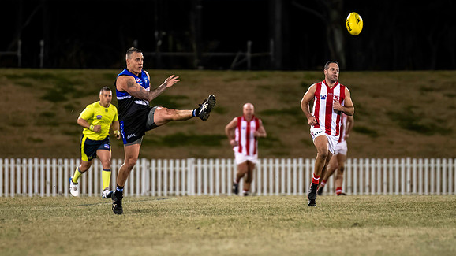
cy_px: 180
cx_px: 204
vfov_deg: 2.2
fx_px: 6553
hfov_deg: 4.0
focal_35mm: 542
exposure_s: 1/1250
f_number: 2.8
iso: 2000
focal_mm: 300
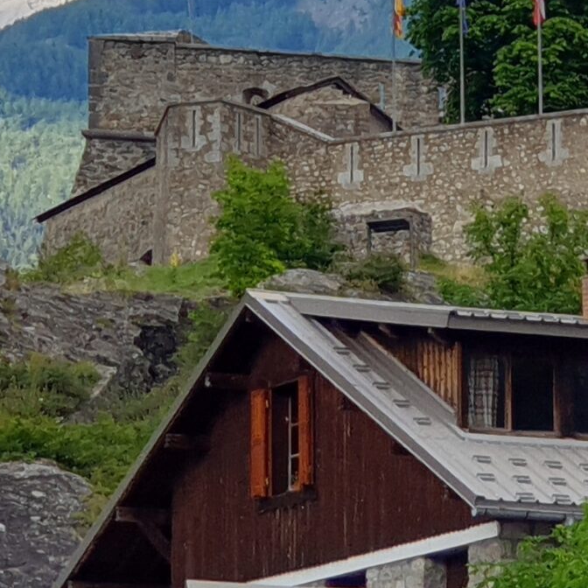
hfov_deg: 10.0
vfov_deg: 10.0
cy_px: 212
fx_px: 3363
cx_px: 476
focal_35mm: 175
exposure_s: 1/419
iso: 100
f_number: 2.4
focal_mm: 6
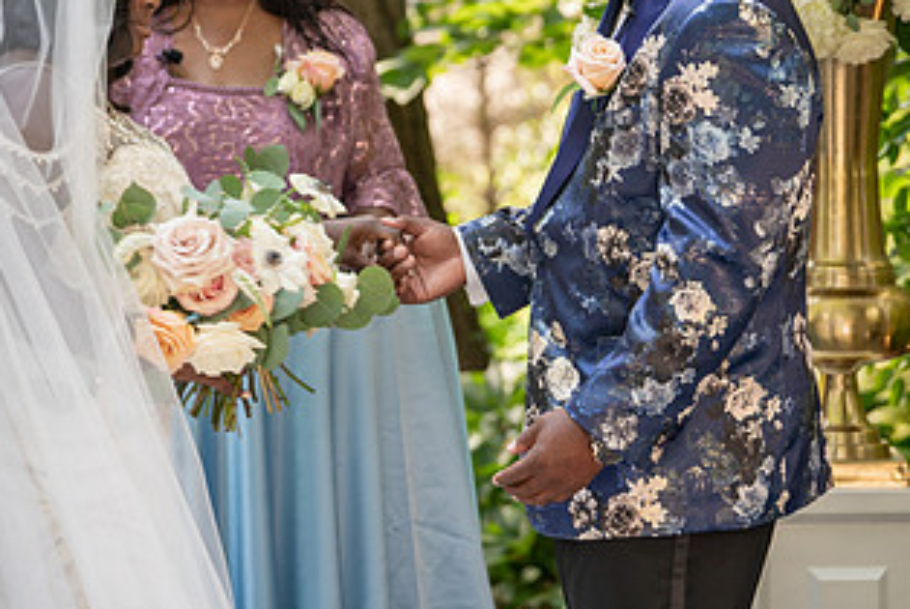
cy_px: 102
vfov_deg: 6.2
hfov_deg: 9.2
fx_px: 5642
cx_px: 402
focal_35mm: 223
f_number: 4
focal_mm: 112
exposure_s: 1/160
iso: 200
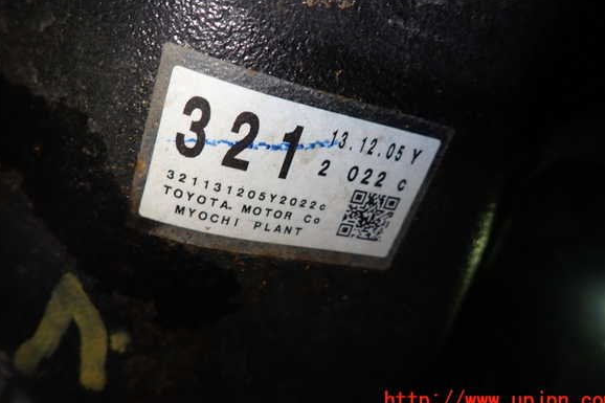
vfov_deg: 47.8
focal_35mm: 27
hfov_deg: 67.4
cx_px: 307
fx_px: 454
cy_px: 179
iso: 125
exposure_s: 1/60
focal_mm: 4.5
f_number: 2
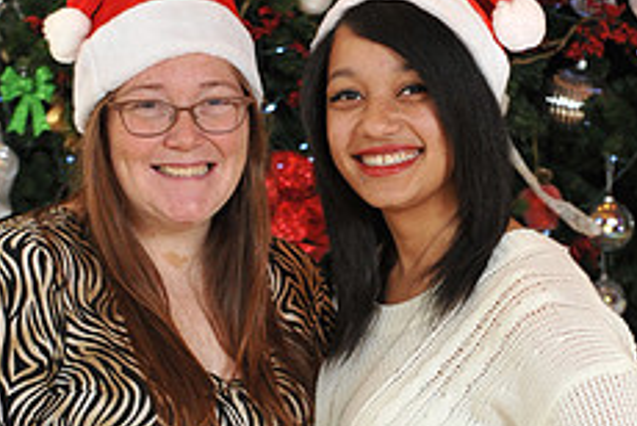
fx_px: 2675
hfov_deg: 13.6
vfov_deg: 9.0
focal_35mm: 151
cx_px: 296
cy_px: 470
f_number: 6.3
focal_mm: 60
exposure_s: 1/80
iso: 1600
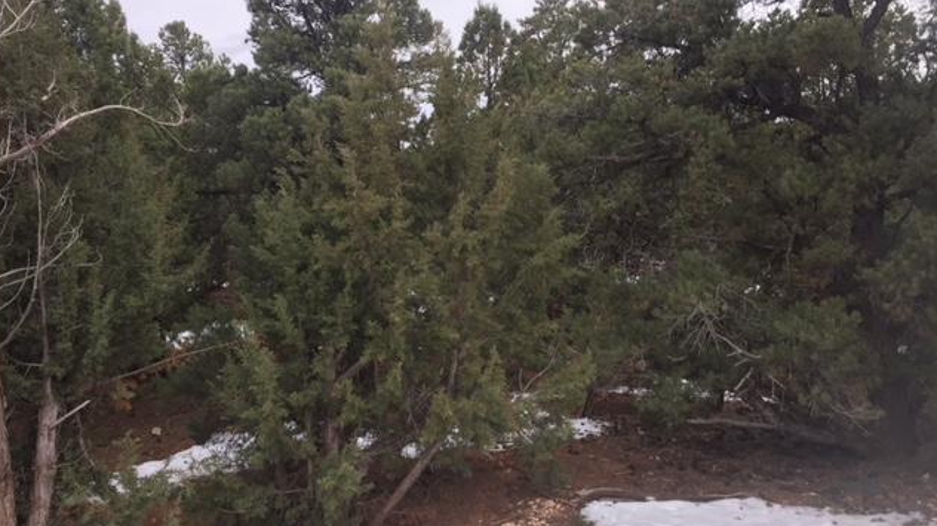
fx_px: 795
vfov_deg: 36.6
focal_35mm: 32
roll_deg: +1.7
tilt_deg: -3.1
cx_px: 464
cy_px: 236
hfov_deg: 61.0
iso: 40
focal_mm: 4.15
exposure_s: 1/120
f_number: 2.2
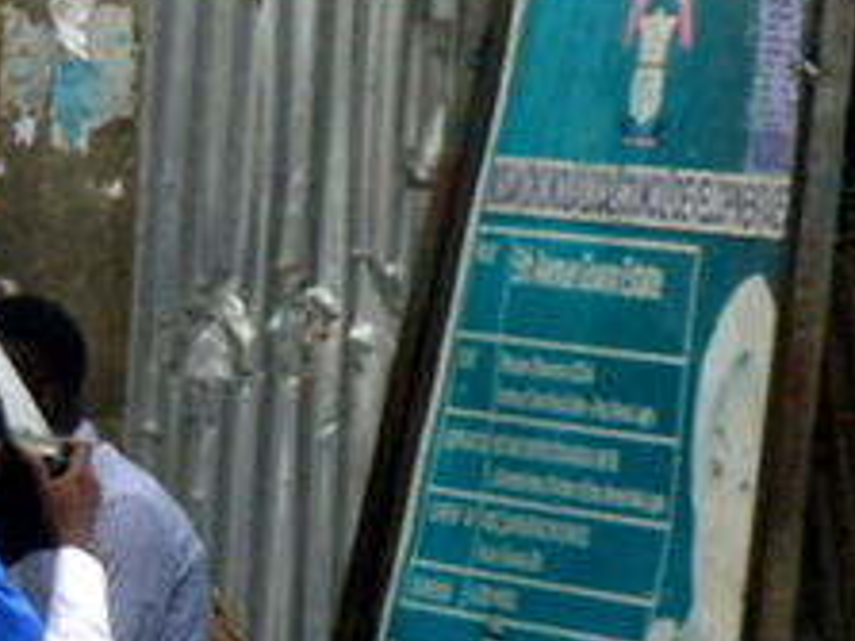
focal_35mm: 546
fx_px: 13479
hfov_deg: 3.5
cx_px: -2446
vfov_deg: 2.7
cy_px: -155
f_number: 5.3
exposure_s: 1/160
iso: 200
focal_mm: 44
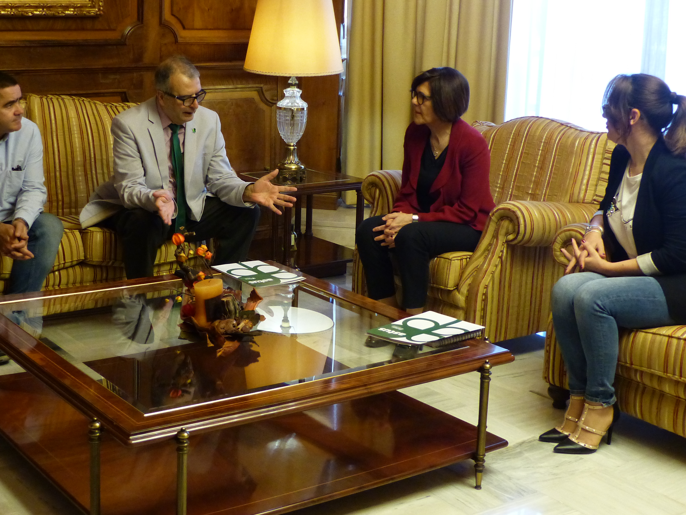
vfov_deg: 26.5
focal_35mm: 55
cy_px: 203
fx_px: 1090
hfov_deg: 34.7
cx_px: 244
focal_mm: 7.1
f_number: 2.8
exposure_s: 1/25
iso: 400
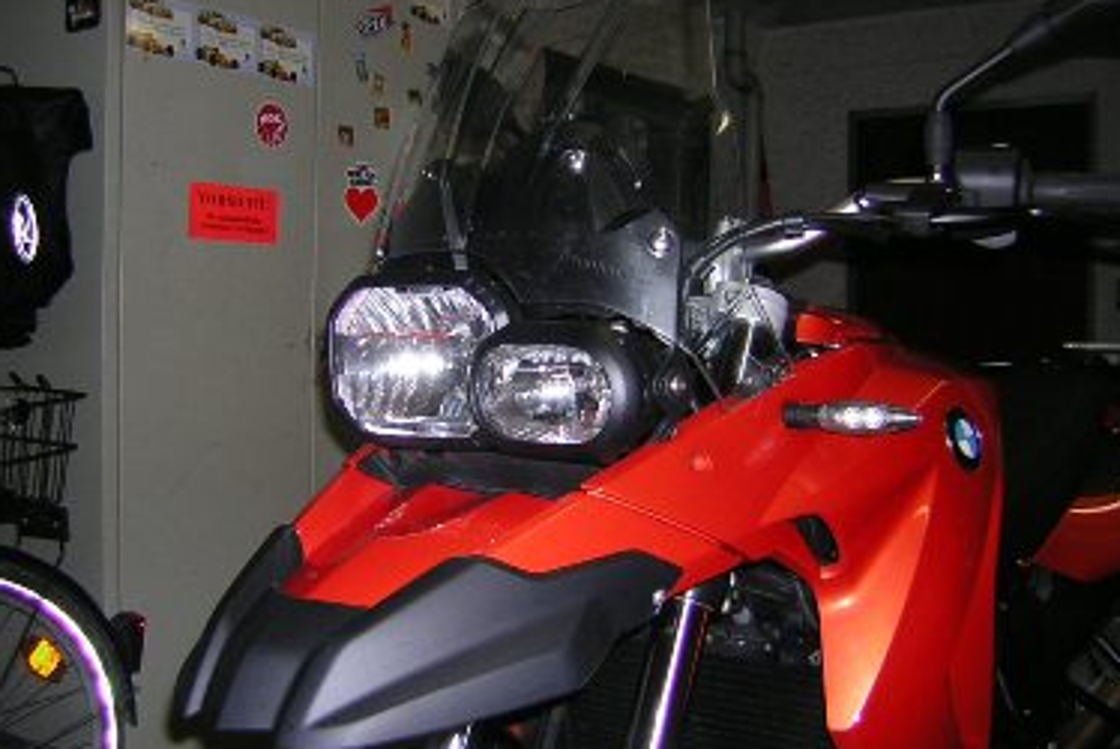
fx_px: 1245
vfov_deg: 33.5
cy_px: 369
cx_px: 581
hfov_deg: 48.4
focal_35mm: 40
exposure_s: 1/60.1
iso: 50
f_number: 2.6
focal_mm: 4.7
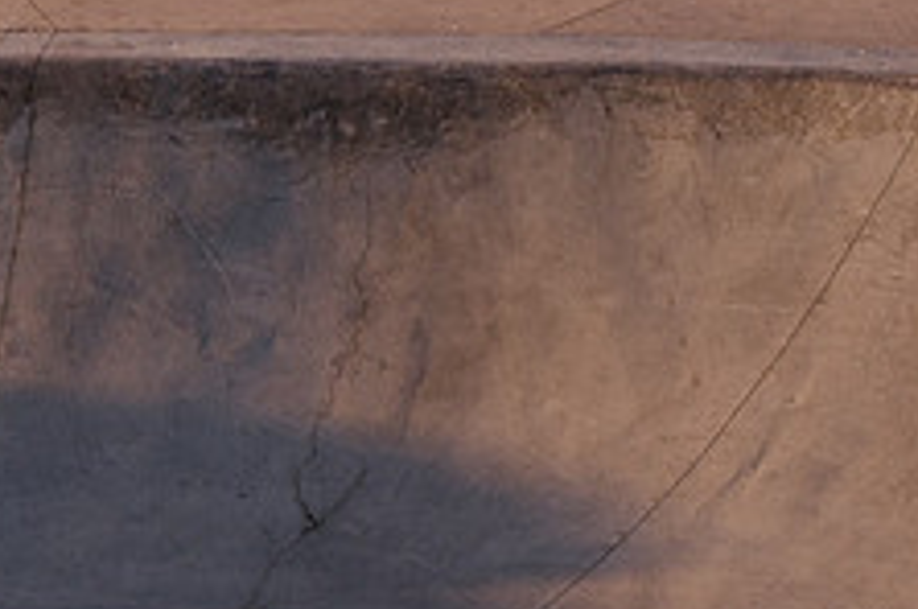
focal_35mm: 210
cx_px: 770
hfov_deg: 9.8
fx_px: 5347
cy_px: 447
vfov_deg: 6.5
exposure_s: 1/1000
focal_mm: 65
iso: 800
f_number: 5
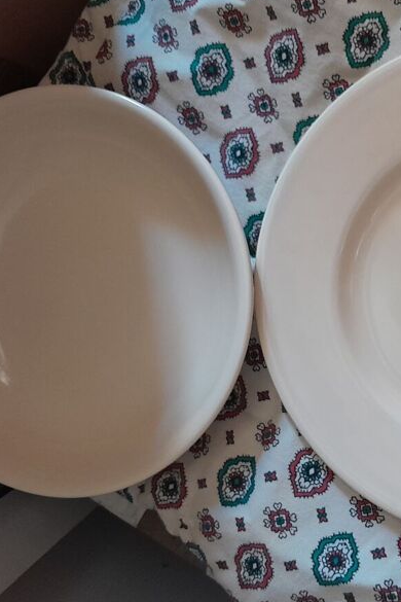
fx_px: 802
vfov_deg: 41.1
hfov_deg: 27.3
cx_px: 345
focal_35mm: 48
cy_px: 313
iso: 500
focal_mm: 4
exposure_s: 1/50
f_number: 1.8
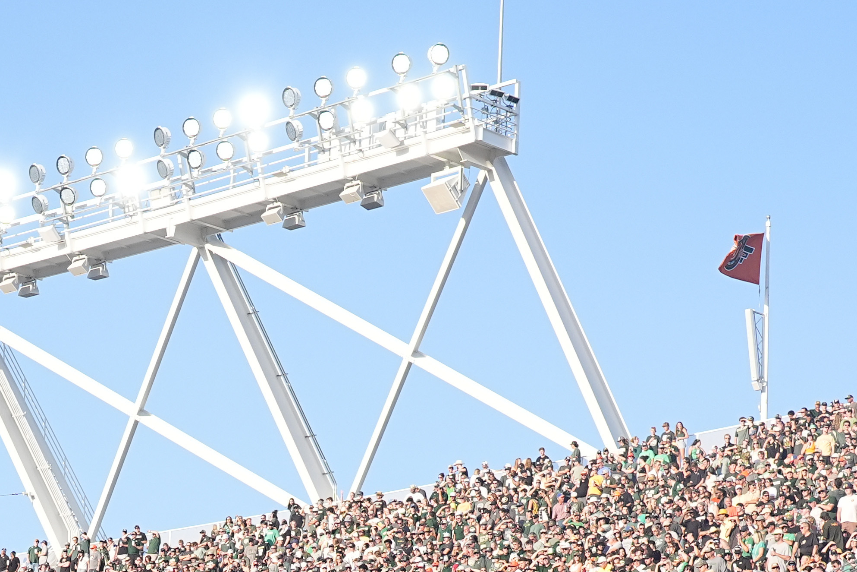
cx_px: 104
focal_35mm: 151
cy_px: 824
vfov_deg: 8.9
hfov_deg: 13.5
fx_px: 3595
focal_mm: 50
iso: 1000
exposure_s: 1/4000
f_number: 4
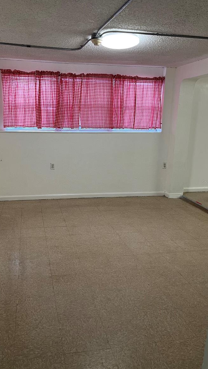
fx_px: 284
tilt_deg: -12.0
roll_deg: +0.2
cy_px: 182
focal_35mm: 29
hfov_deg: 40.0
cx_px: 82
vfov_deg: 66.1
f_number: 1.6
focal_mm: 5.1
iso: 80
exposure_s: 1/60
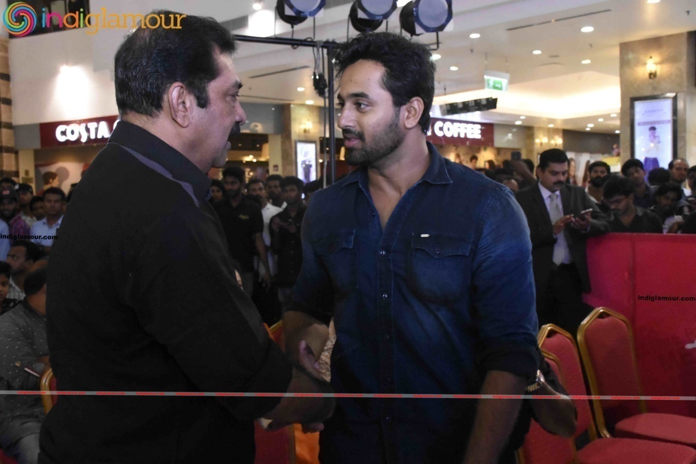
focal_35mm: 36
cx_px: 348
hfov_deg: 53.1
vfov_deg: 36.9
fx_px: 696
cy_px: 232
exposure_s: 1/100
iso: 8000
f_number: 7.1
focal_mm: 24
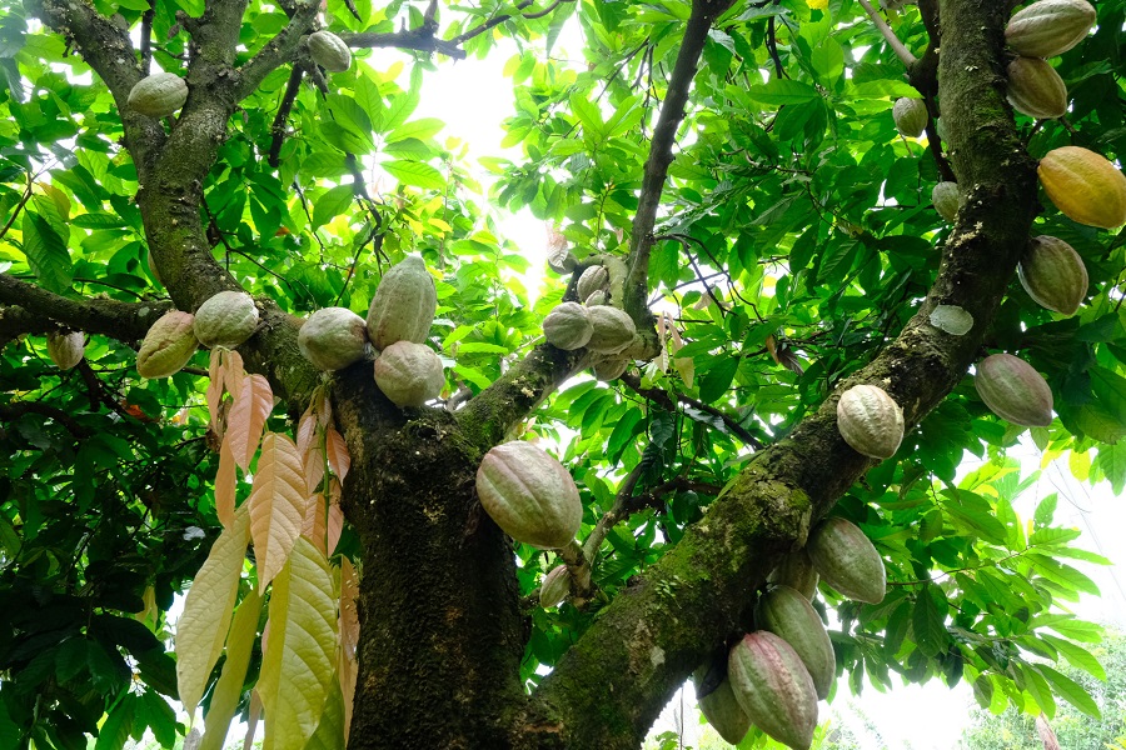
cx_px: 563
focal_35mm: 24
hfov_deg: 73.7
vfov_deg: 53.1
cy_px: 375
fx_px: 751
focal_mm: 16
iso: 1600
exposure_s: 1/200
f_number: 6.4
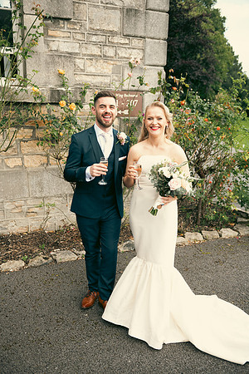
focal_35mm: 34
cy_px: 187
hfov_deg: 38.9
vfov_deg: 55.8
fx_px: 353
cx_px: 124
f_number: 3.5
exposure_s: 1/200
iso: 100
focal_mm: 34
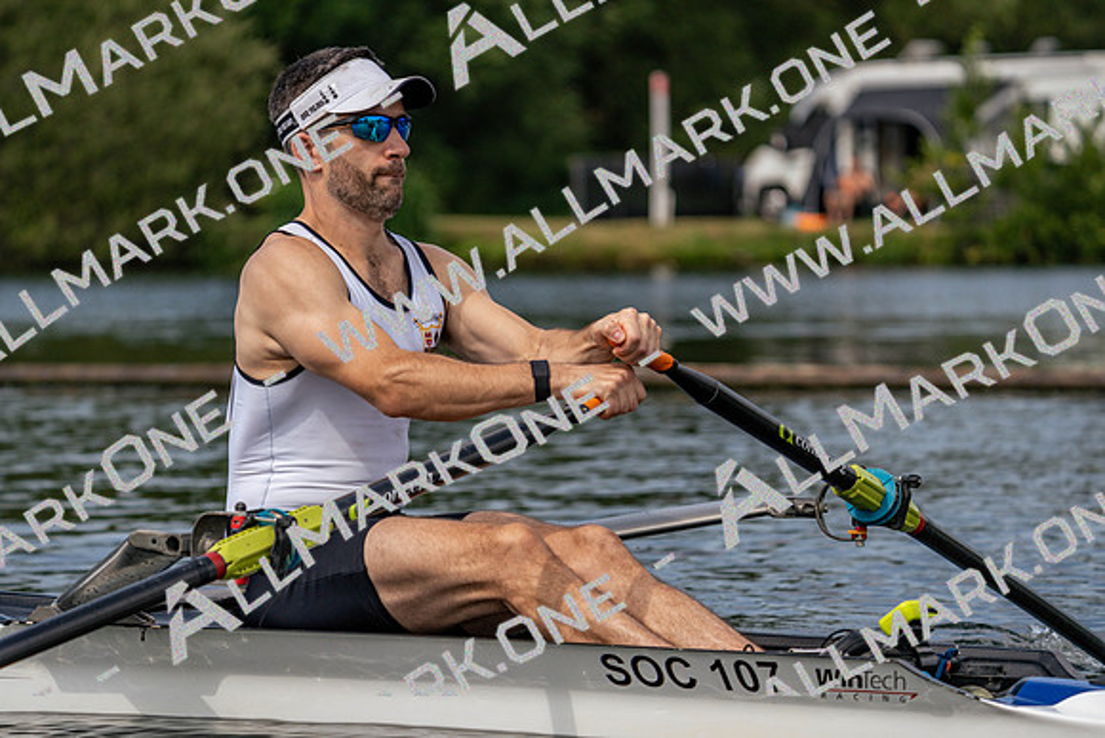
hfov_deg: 10.3
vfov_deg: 6.9
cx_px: 552
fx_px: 6140
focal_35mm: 200
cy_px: 369
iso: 250
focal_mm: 200
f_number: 5.6
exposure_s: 1/1600
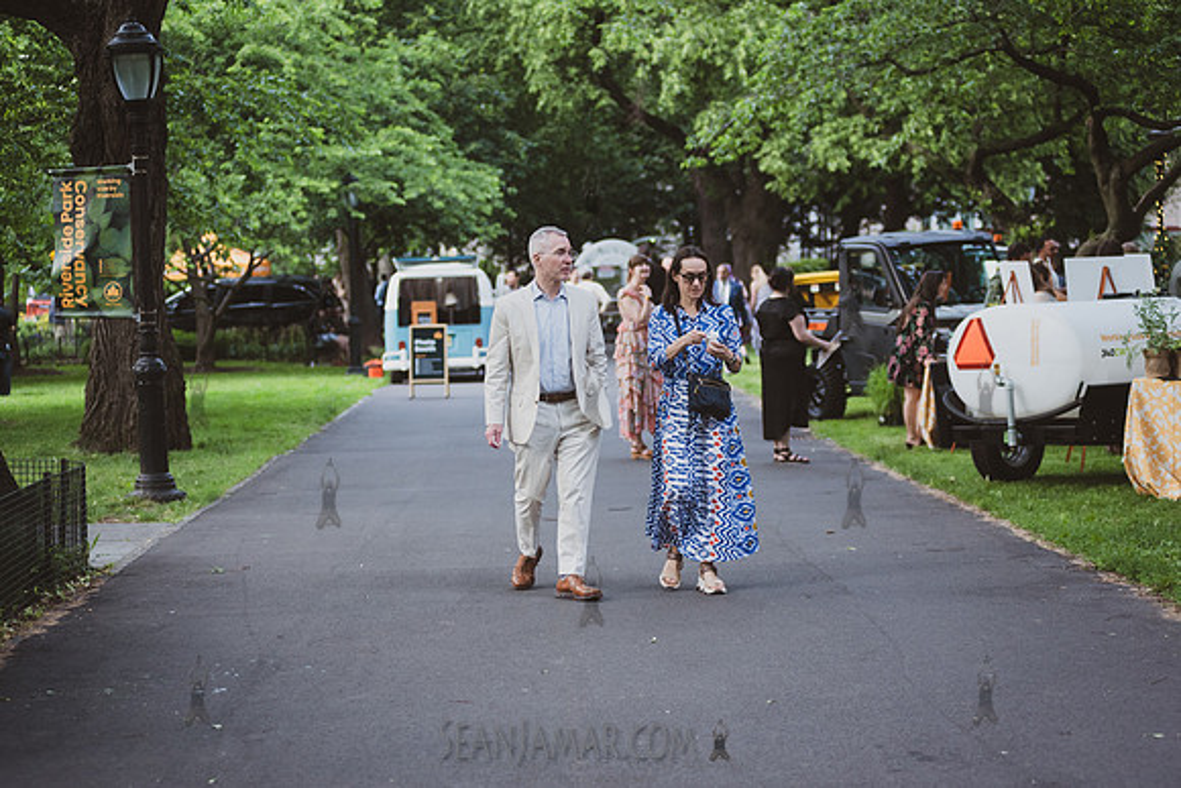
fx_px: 2625
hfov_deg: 25.4
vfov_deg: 17.1
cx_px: 590
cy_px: 394
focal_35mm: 80
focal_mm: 80
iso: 1000
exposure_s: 1/800
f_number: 3.2
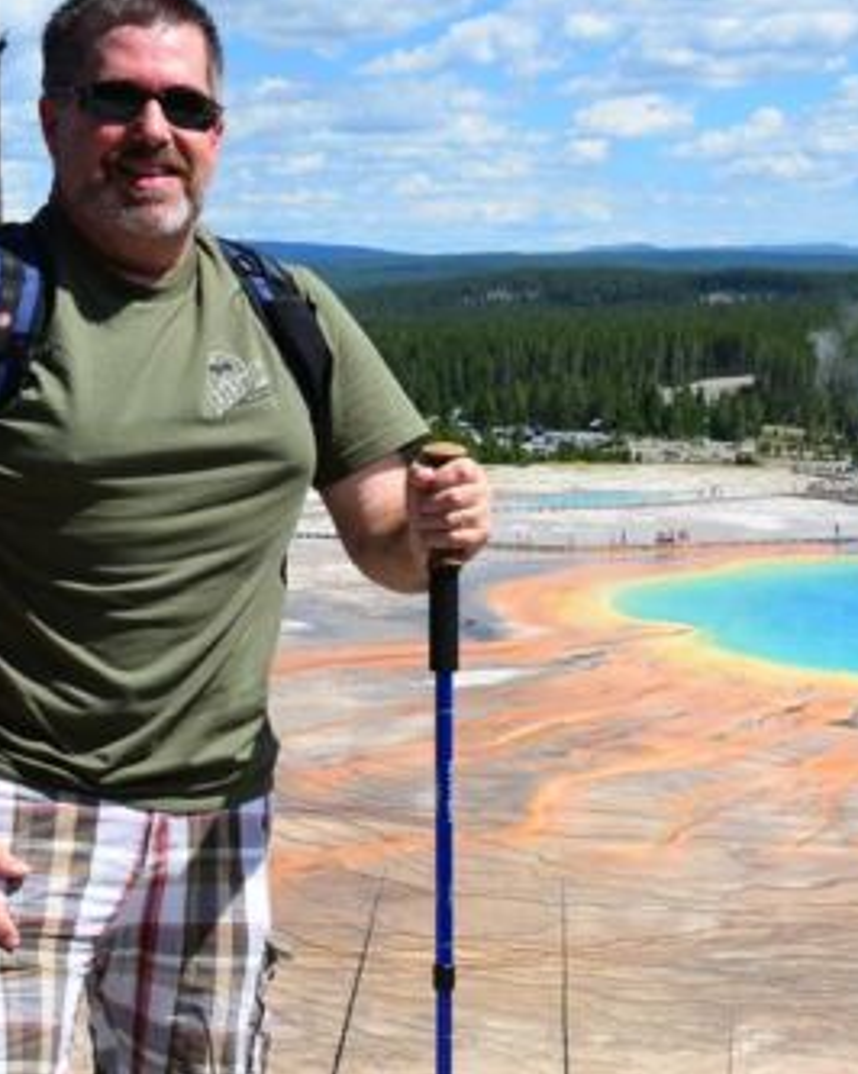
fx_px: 2316
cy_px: 576
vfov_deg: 26.1
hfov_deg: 20.7
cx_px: 693
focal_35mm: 73
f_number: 11
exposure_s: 1/500
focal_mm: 27
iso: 200
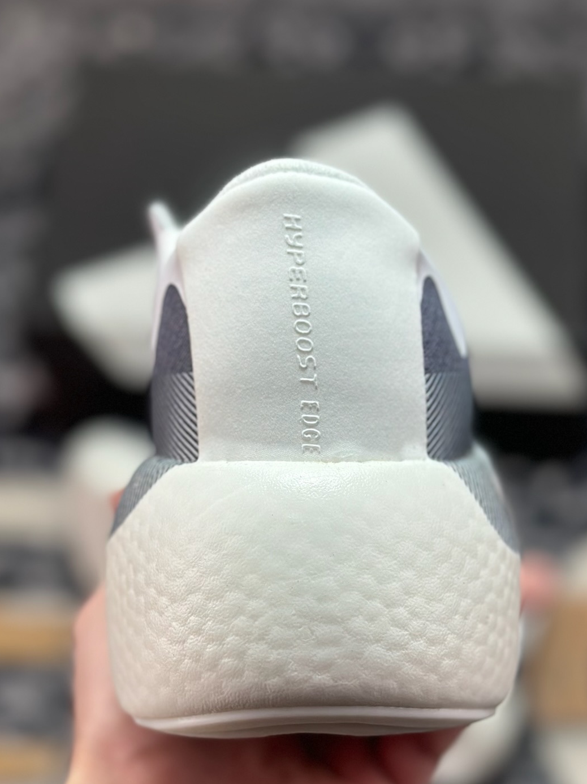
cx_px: 331
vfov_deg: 27.4
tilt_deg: -55.2
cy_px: 468
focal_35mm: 71
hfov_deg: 20.7
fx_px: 1606
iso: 80
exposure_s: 1/1120
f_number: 1.78
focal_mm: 6.86
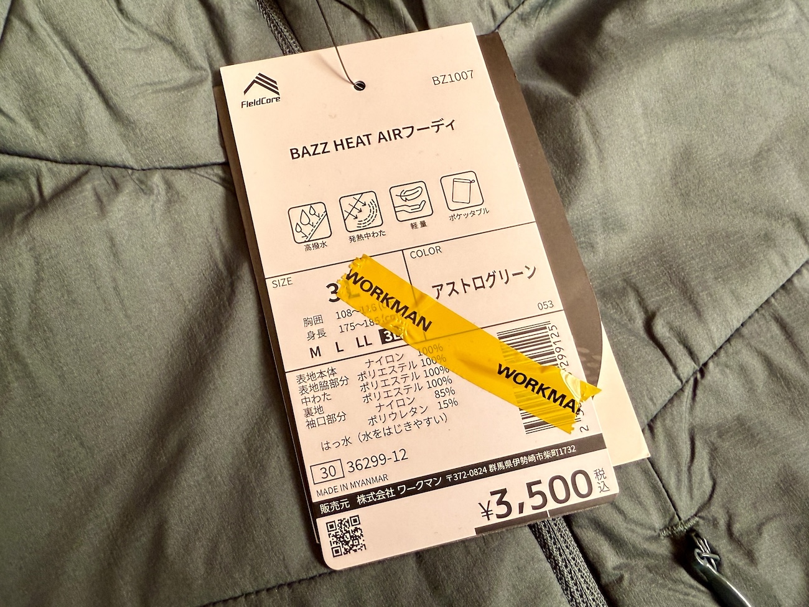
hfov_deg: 71.6
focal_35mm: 24
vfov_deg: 56.8
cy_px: 304
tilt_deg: -71.5
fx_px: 561
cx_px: 404
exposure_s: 1/99
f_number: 2.2
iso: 125
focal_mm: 2.22
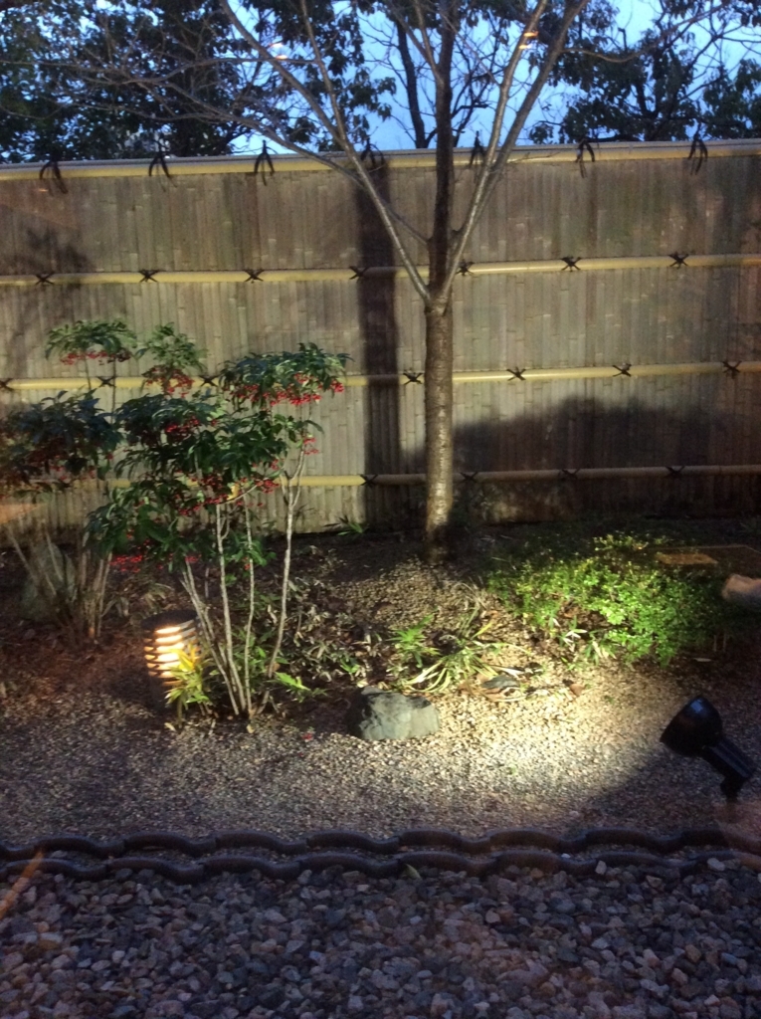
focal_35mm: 32
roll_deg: +0.6
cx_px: 380
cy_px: 510
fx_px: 940
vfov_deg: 56.9
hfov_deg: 44.1
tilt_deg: -9.8
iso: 250
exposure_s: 1/17
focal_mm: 3.3
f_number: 2.4
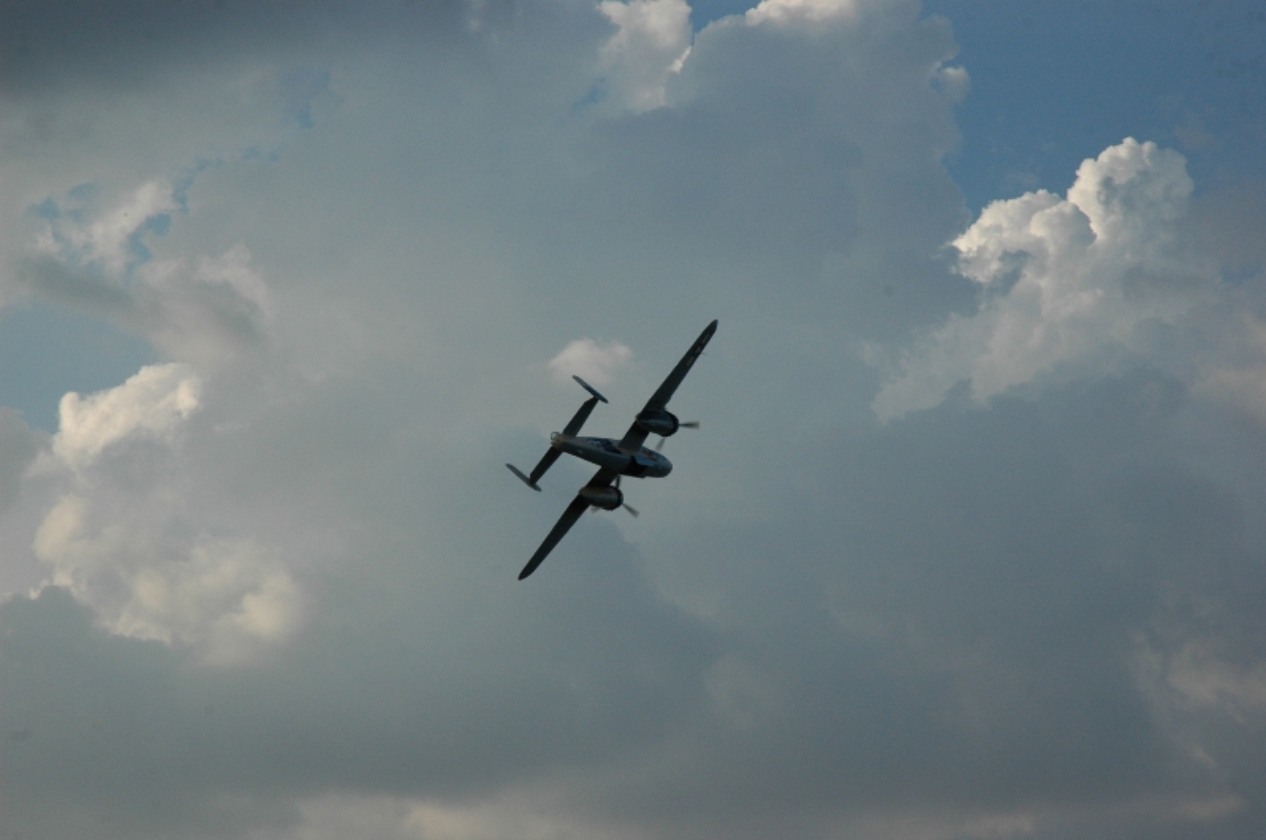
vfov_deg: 13.0
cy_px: 420
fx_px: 3687
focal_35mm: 105
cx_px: 633
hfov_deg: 19.5
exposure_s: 1/500
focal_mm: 70
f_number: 11
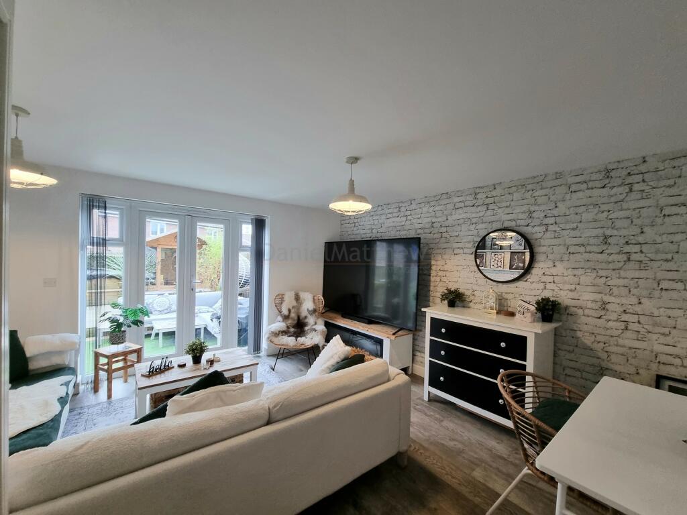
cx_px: 344
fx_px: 258
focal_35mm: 13
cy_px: 258
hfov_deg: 106.2
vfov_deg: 89.9
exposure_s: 1/60.2
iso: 320
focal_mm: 2.2
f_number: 2.2
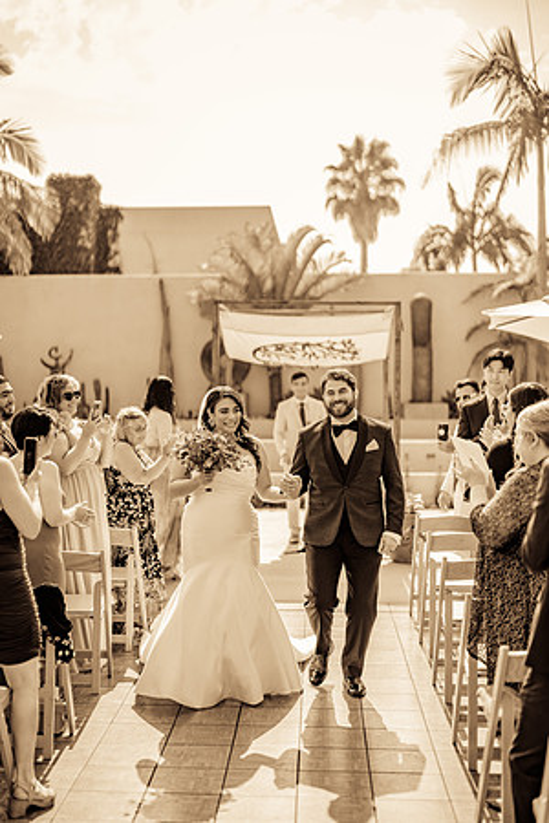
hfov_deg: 27.0
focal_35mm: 50
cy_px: 412
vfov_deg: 39.6
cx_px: 274
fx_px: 1144
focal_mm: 50
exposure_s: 1/3200
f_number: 1.2
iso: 50
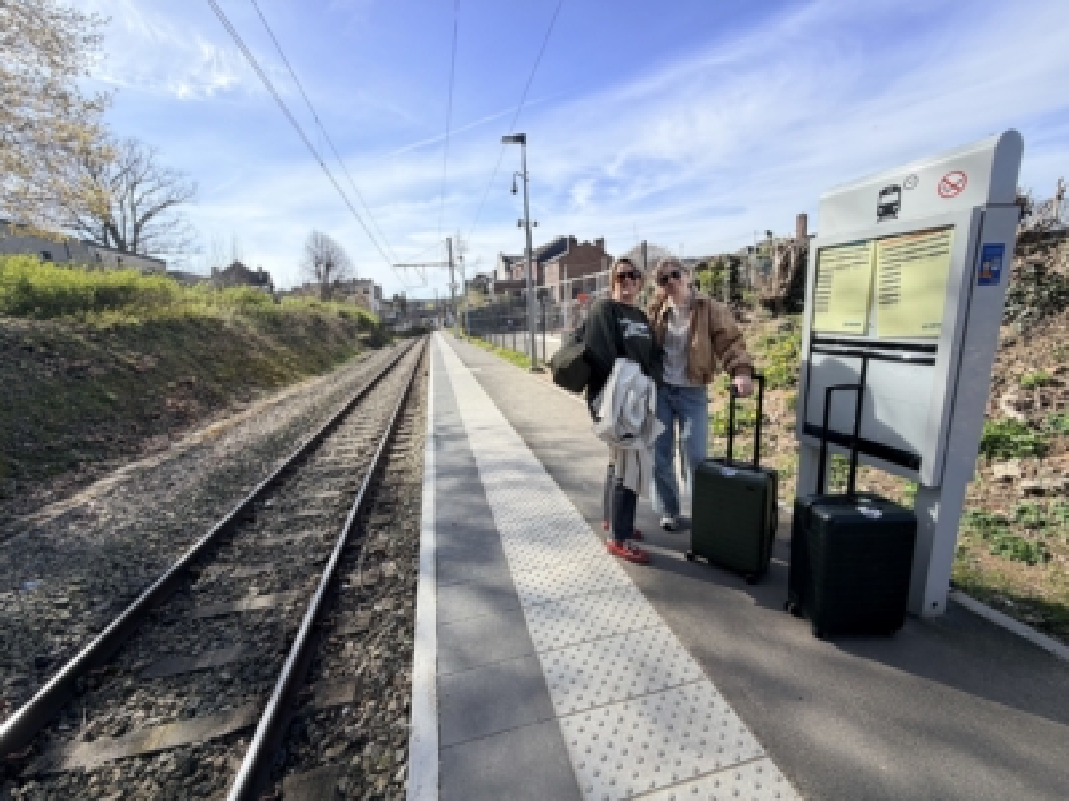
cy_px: 400
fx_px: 432
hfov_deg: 102.1
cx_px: 534
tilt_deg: -11.9
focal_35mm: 14
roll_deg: +3.0
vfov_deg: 85.7
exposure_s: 1/770
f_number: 2.2
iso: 25
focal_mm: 2.22
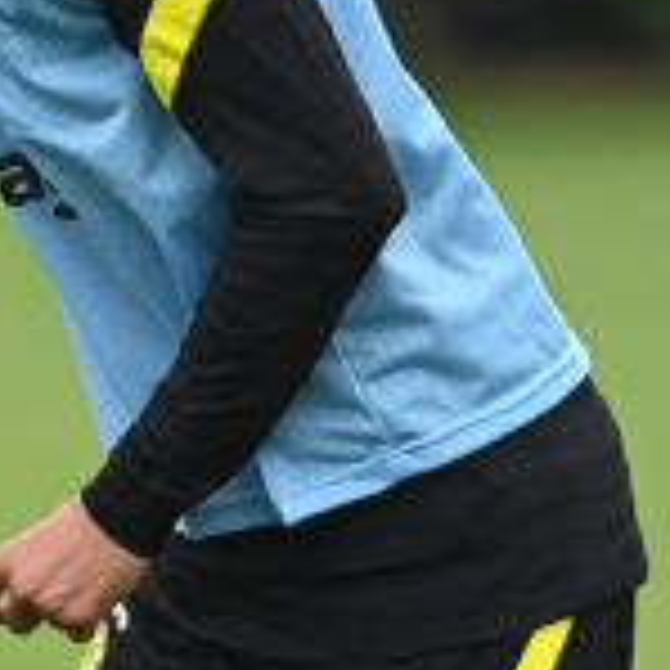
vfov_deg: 0.7
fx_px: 57044
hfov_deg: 0.7
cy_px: 454
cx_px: -827
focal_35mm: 2605
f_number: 5
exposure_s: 1/1600
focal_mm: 400
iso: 640
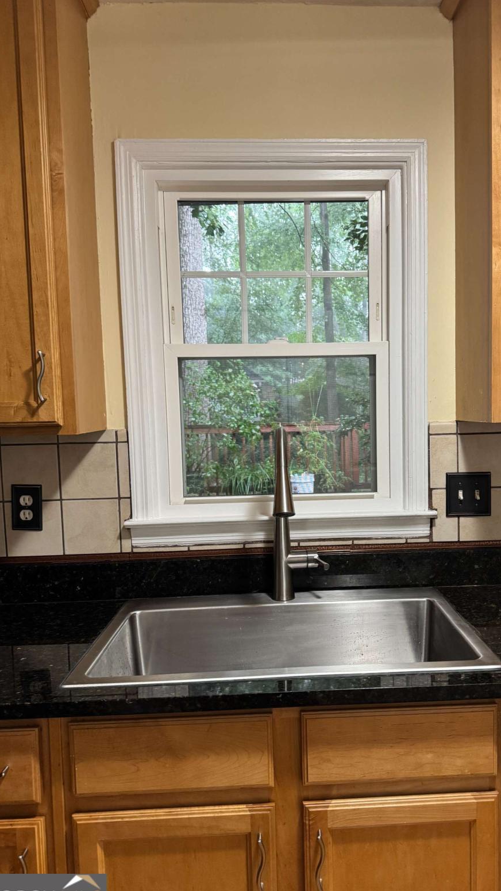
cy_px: 460
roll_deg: +2.2
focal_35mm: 27
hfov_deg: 42.6
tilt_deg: -5.7
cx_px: 313
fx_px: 637
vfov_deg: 69.8
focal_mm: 6.76
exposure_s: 1/60
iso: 320
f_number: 1.78
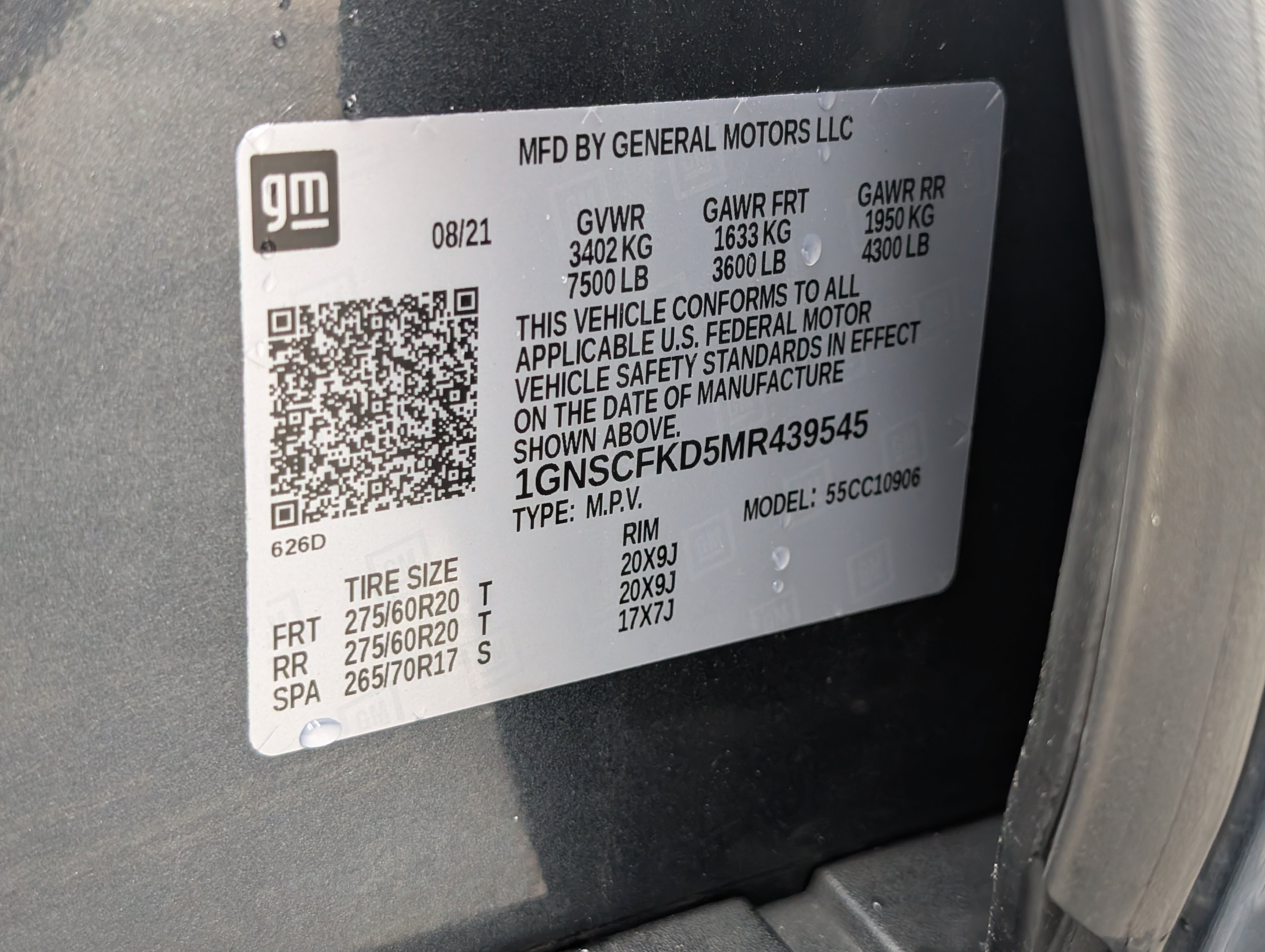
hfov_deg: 38.9
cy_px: 476
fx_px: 1793
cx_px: 632
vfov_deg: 29.7
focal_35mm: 49
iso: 502
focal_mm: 6.9
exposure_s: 1/273
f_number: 1.68
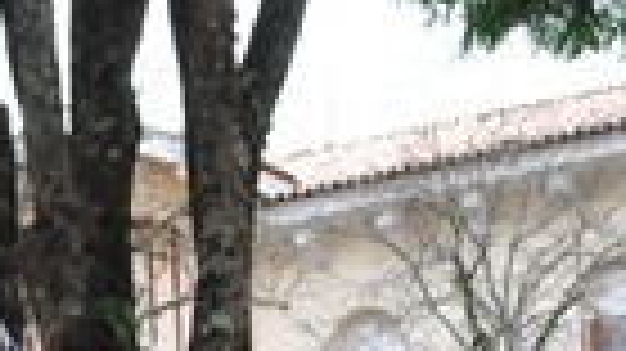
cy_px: 972
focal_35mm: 170
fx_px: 2820
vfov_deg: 6.6
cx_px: 421
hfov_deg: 12.6
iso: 200
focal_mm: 20
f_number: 8
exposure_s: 1/250
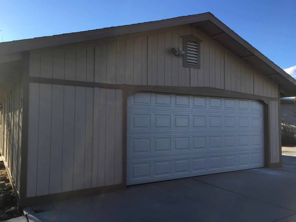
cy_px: 111
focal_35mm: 29
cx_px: 148
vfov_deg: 48.2
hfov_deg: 61.7
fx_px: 248
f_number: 2.2
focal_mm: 4.15
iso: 32
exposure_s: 1/920
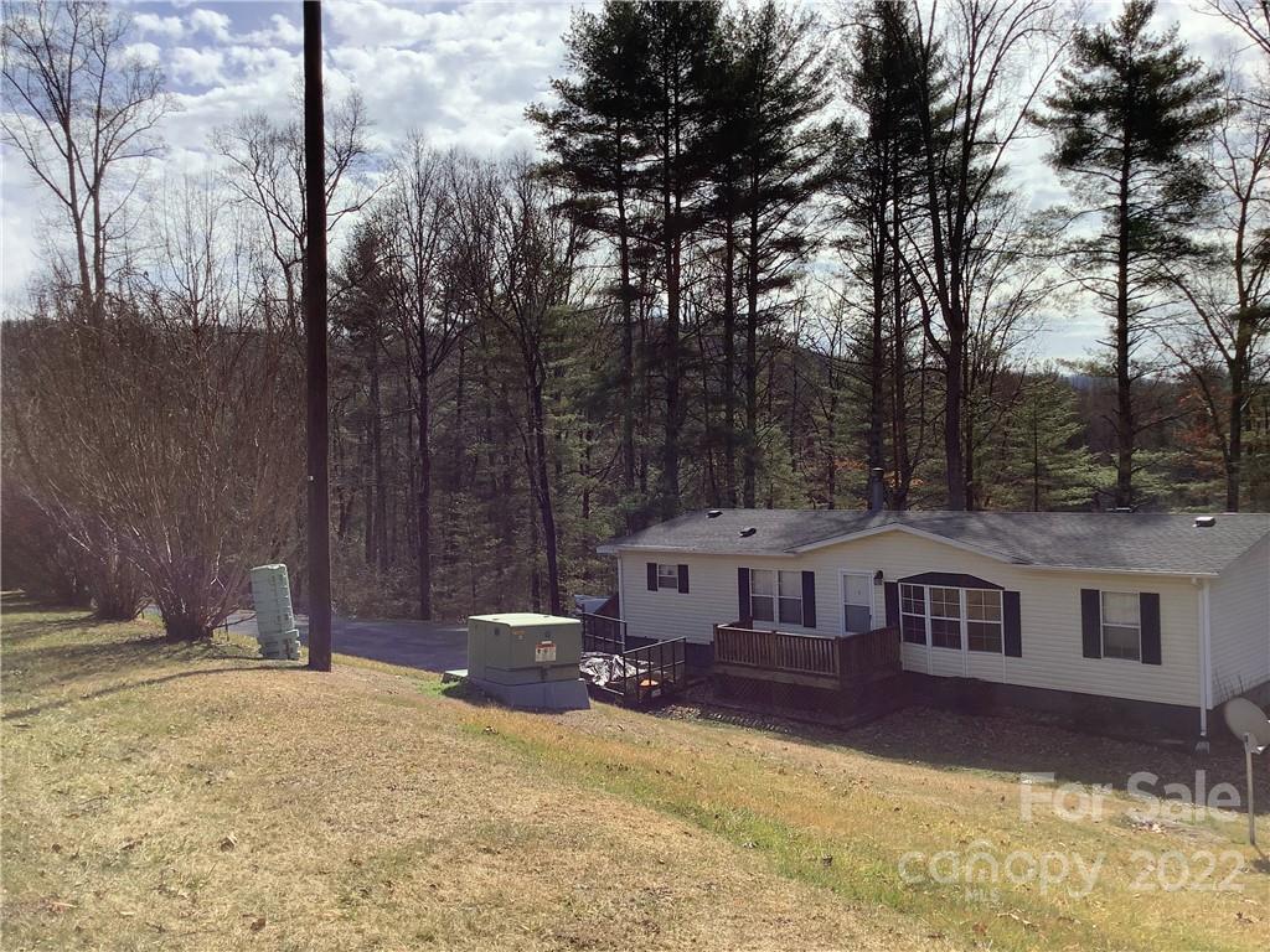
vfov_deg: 45.4
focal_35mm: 31
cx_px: 635
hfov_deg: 58.4
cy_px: 476
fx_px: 1137
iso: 25
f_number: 2.4
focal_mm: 3.3
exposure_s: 1/1335
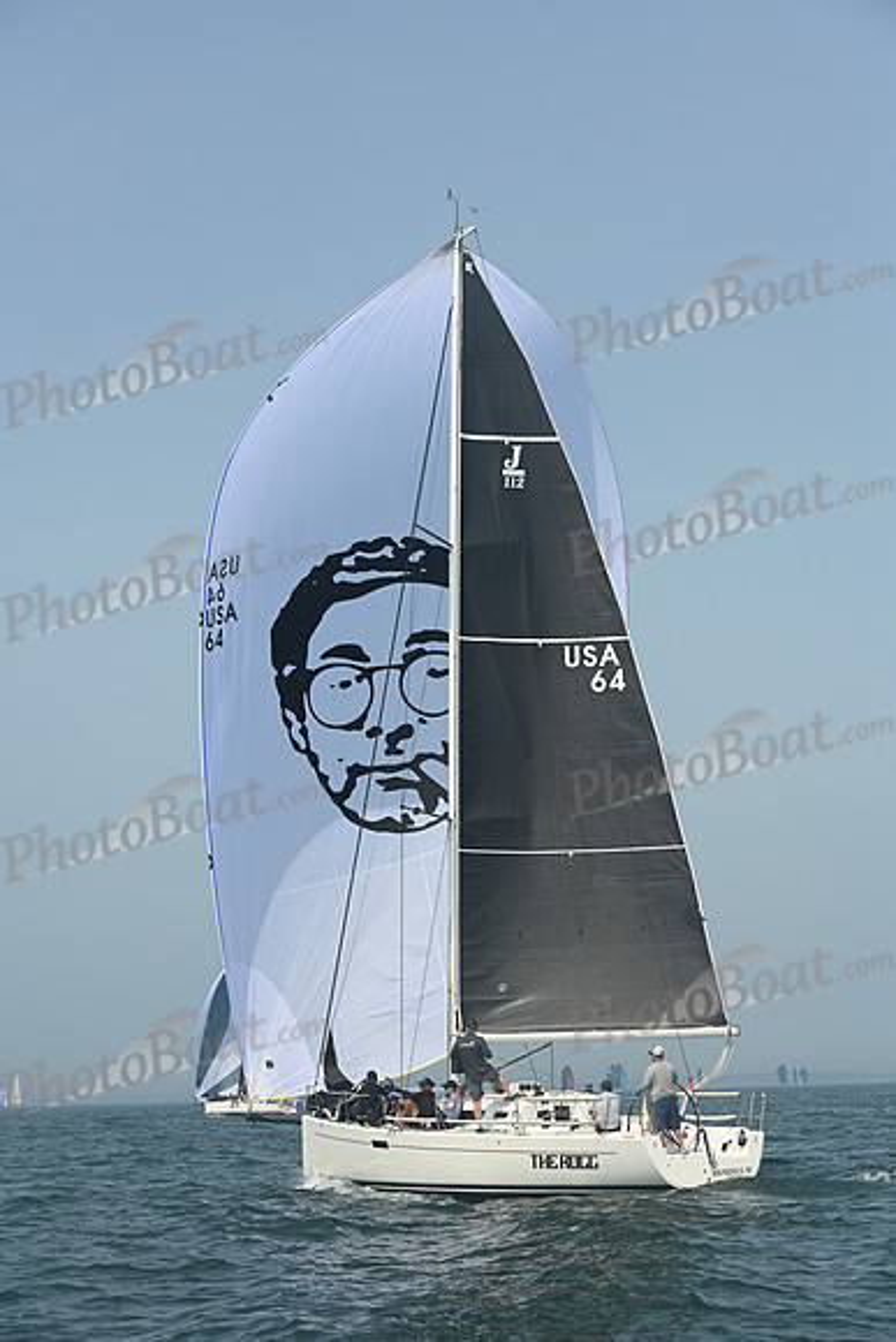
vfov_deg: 28.8
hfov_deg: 19.5
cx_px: 448
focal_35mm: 70
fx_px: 2612
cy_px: 671
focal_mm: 70
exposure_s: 1/1250
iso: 320
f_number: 7.1
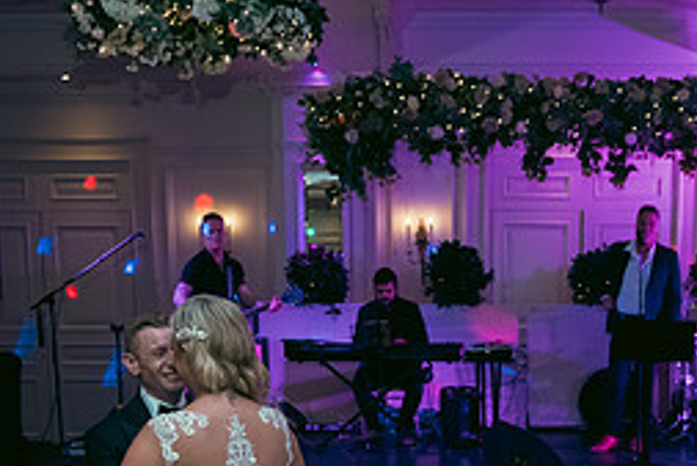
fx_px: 1065
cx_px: 466
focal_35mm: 55
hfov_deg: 35.9
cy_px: 500
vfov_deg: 23.3
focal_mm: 24
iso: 1250
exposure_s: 1/160
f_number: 3.5
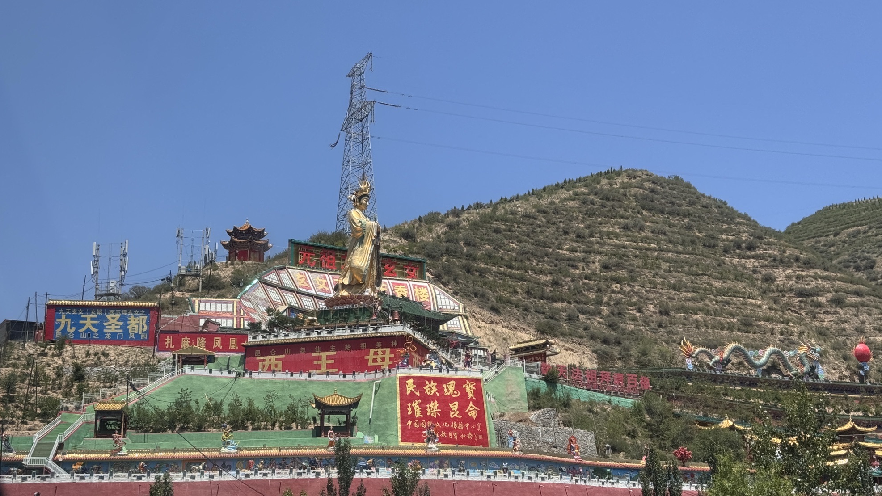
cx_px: 439
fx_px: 1240
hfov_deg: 39.2
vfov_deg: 22.6
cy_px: 291
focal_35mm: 53
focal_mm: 6.76
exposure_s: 1/2179
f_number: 1.78
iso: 64
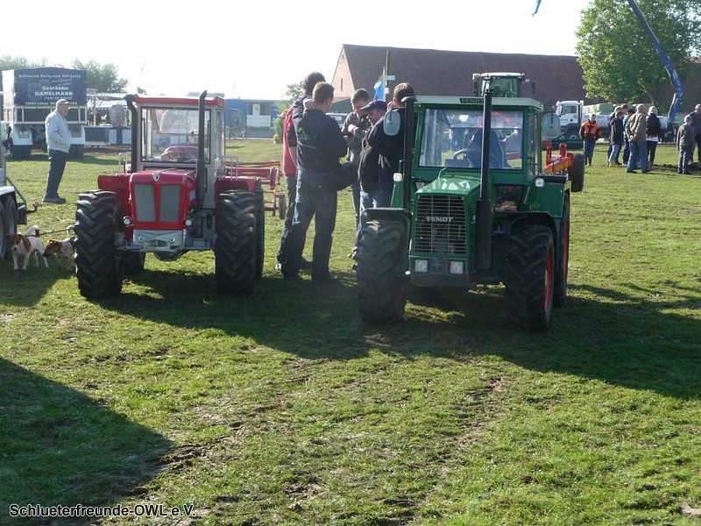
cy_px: 263
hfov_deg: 31.2
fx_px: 1256
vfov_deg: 23.7
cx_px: 350
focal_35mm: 62
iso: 100
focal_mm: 10.5
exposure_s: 1/250
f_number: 4.5
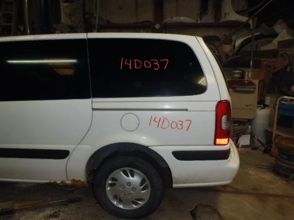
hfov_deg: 63.4
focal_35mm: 28
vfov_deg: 49.7
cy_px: 110
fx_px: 238
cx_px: 147
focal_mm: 5
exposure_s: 1/30
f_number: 3.9
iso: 125
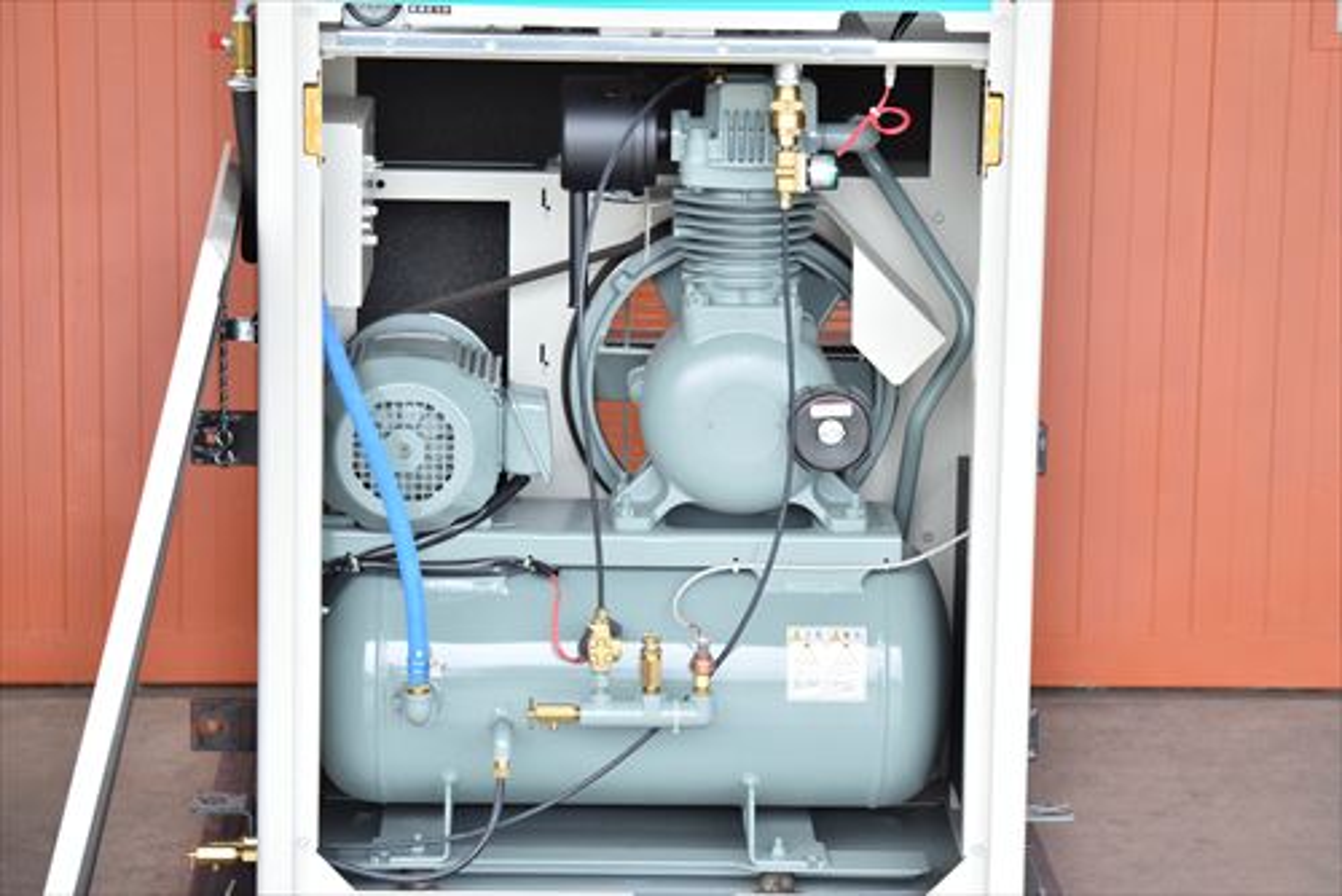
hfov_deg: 17.5
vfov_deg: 11.7
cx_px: 671
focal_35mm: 117
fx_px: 4364
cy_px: 448
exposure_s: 1/160
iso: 1250
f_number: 6.3
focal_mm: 78
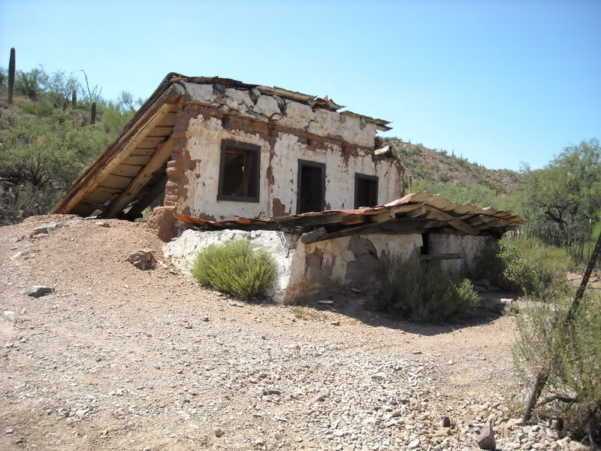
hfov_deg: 52.6
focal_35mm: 35
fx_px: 608
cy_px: 226
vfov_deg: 40.7
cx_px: 300
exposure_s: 1/168
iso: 64
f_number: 5.6
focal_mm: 5.7
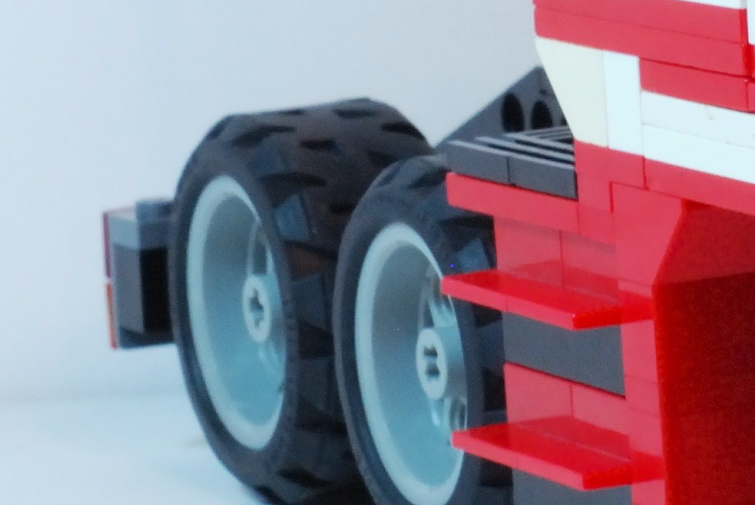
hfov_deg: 6.4
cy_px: -152
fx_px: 6677
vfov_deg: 4.3
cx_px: 1058
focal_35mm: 318
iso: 800
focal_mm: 50
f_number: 14
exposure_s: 1/15
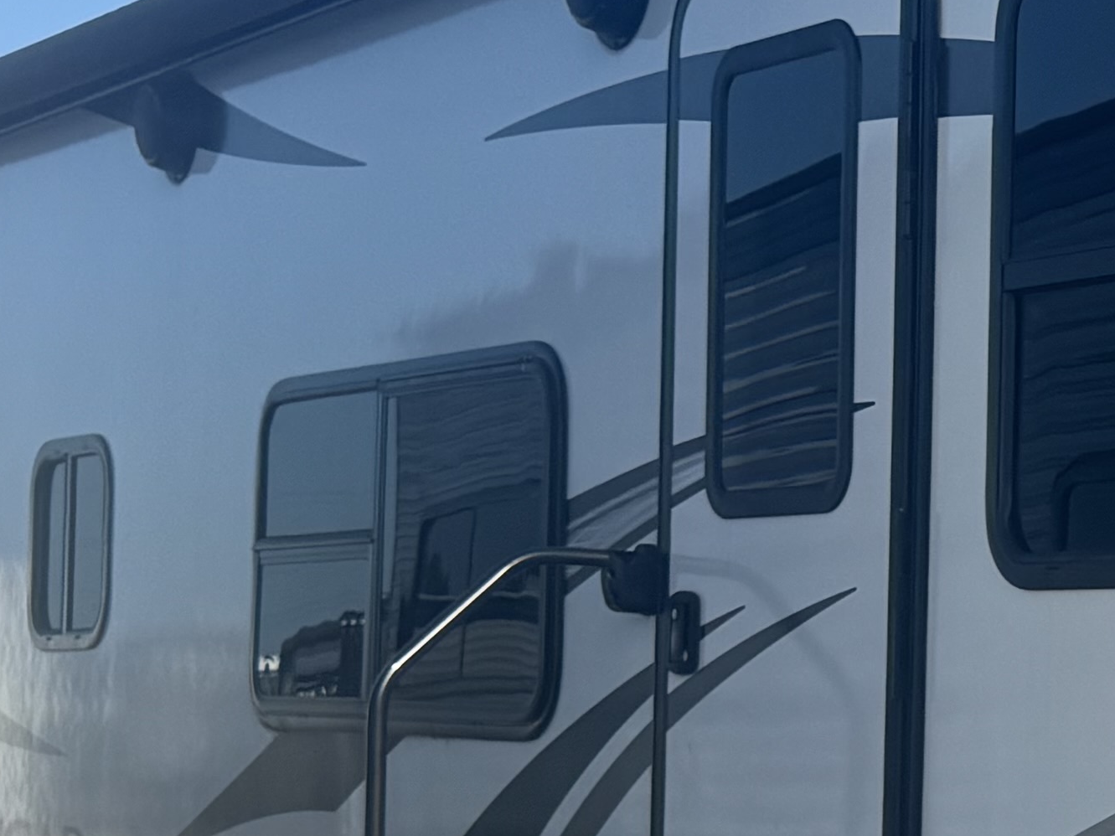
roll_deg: -1.7
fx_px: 3317
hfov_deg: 16.9
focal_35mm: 103
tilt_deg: -2.3
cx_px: 1781
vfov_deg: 14.1
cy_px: 833
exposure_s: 1/4049
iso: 80
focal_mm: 6.76
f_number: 1.78
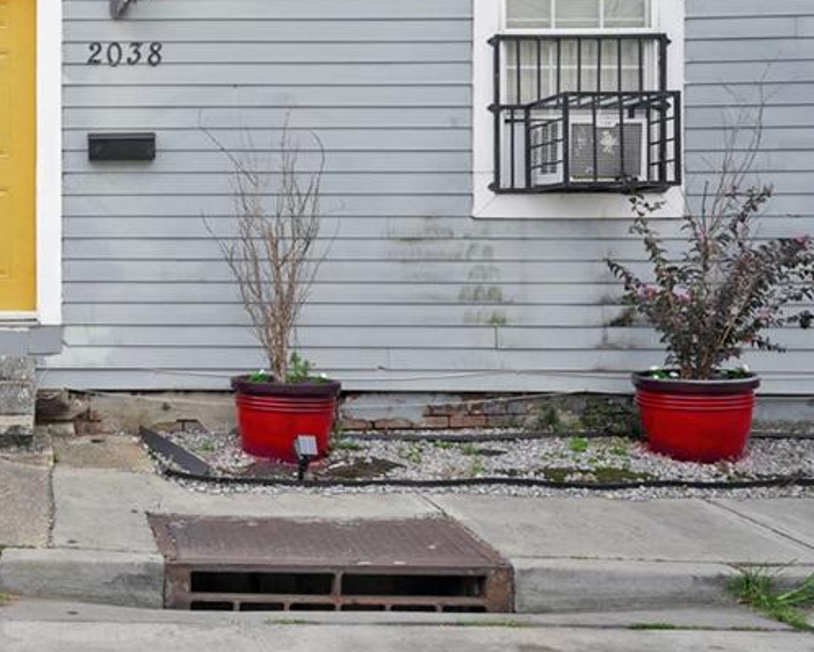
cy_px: 273
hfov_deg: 31.9
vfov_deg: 28.1
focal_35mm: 54
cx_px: -7
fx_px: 1302
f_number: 6.3
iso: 100
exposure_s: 1/160
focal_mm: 28
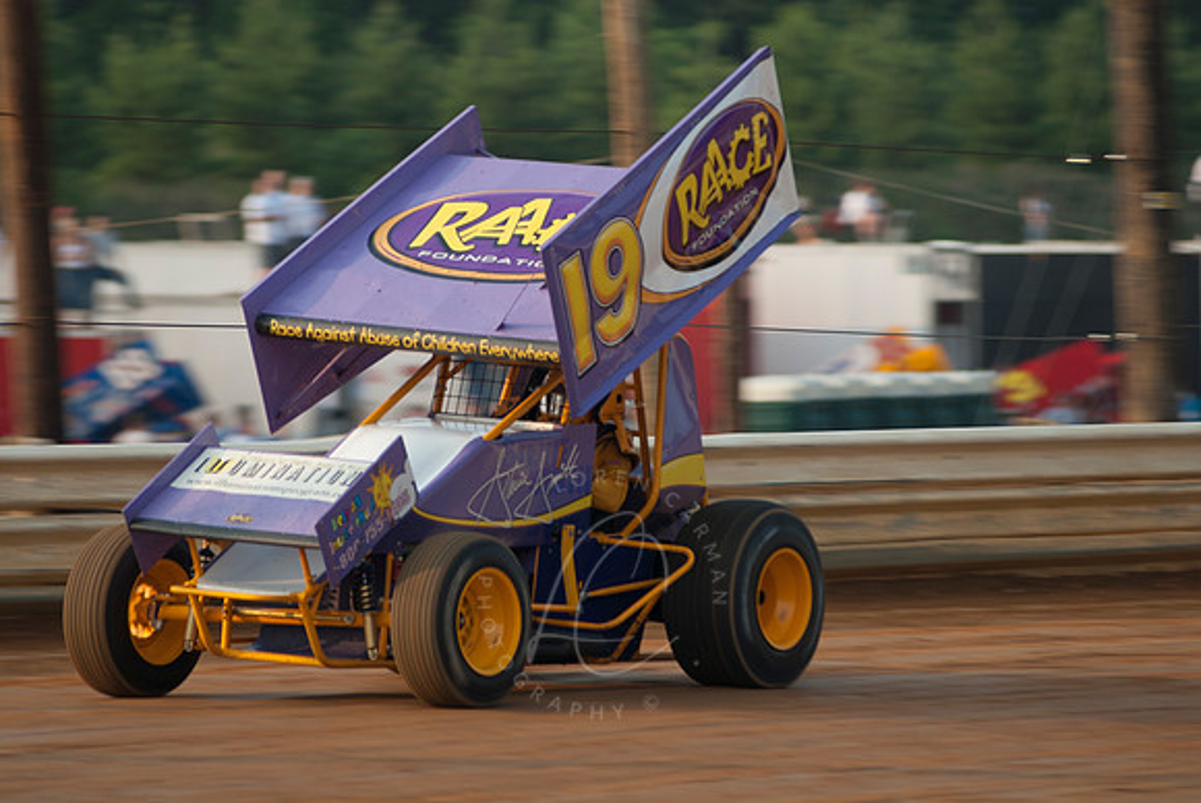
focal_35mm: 300
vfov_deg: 4.6
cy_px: 402
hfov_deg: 6.9
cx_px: 600
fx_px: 10018
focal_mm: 200
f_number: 3.5
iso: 100
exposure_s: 1/400
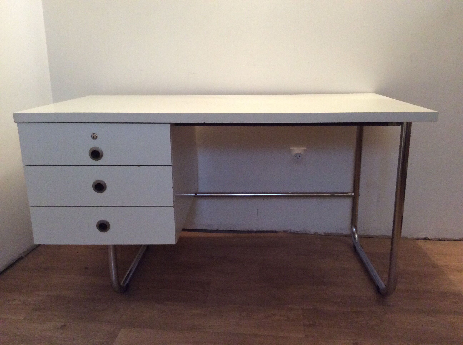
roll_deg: +0.6
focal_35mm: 32
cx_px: 232
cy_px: 172
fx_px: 427
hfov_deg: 56.9
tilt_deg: -14.5
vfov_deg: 44.1
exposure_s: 1/17
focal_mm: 3.3
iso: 250
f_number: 2.4
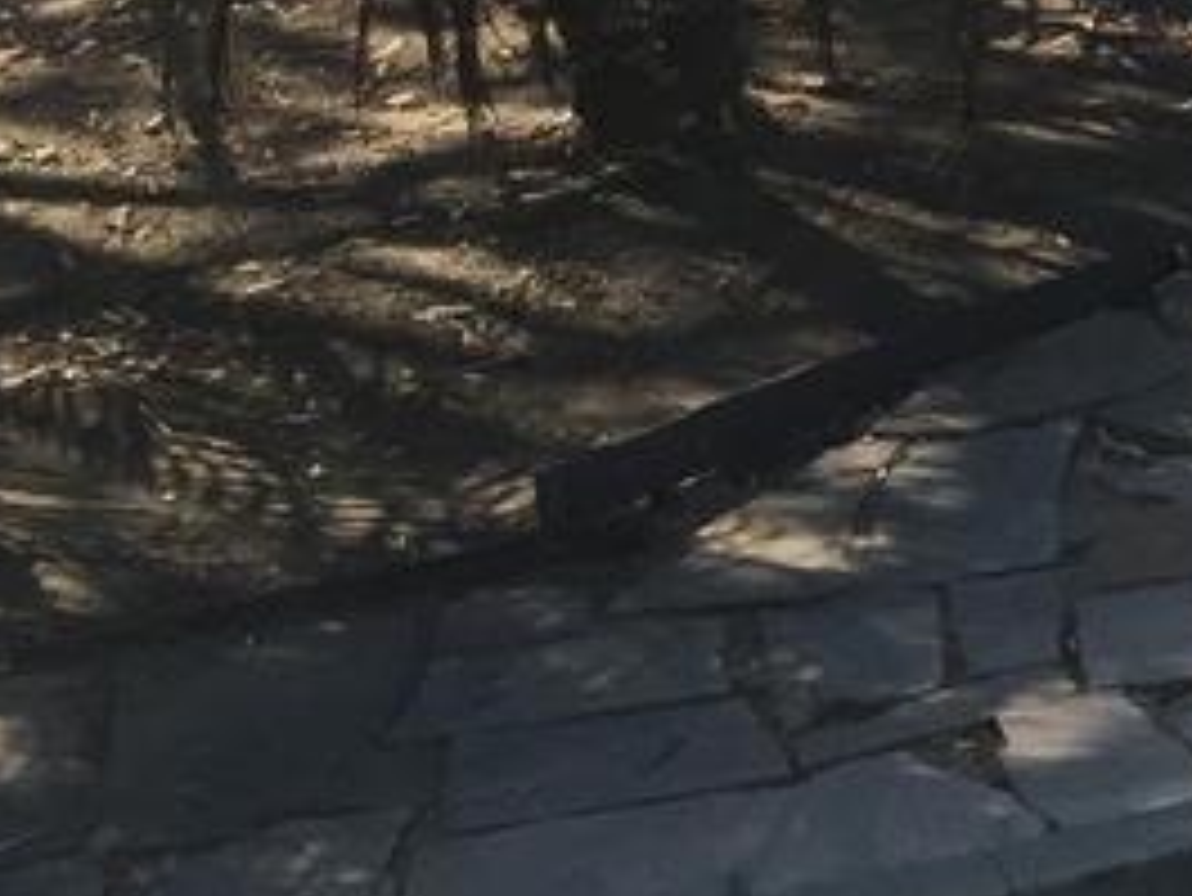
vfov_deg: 12.3
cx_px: 2047
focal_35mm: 112
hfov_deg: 15.5
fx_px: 3858
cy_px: -653
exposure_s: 1/1199
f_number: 2.2
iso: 32
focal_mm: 4.15
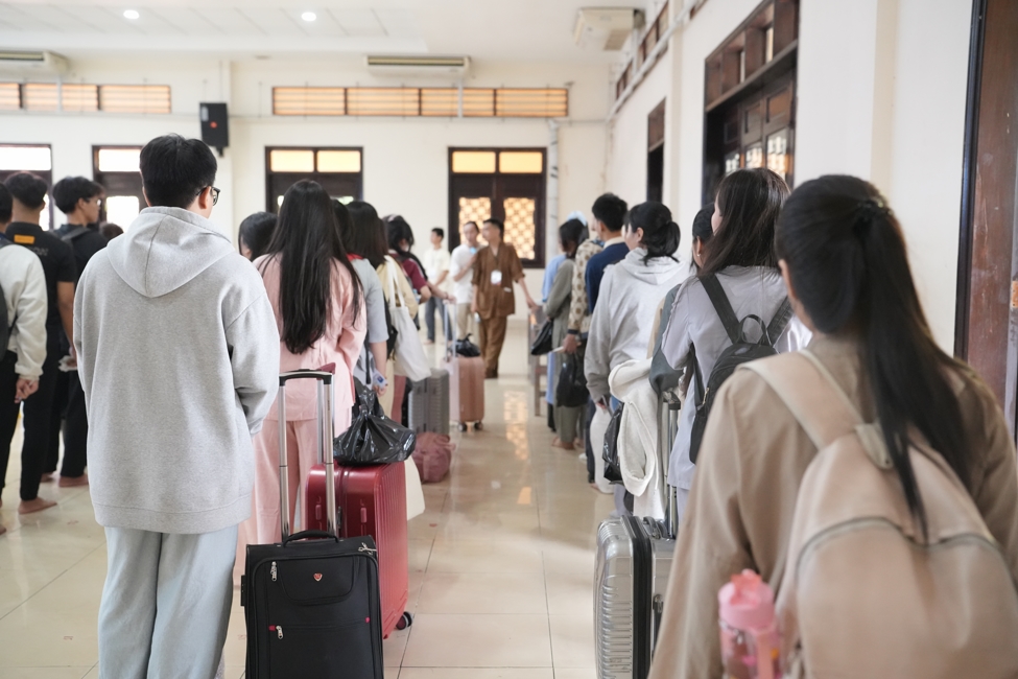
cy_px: 340
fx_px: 1074
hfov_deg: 50.7
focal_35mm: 38
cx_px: 509
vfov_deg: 35.1
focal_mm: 38
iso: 6400
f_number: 2.8
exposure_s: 1/160
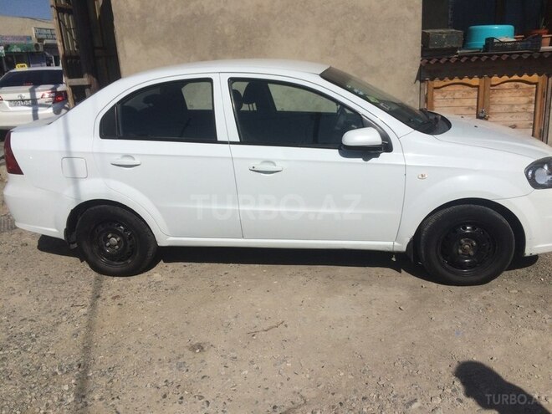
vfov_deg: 48.2
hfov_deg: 61.7
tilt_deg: -17.5
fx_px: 462
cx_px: 276
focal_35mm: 29
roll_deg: +4.2
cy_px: 207
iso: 40
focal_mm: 4.15
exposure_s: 1/8264
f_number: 2.2
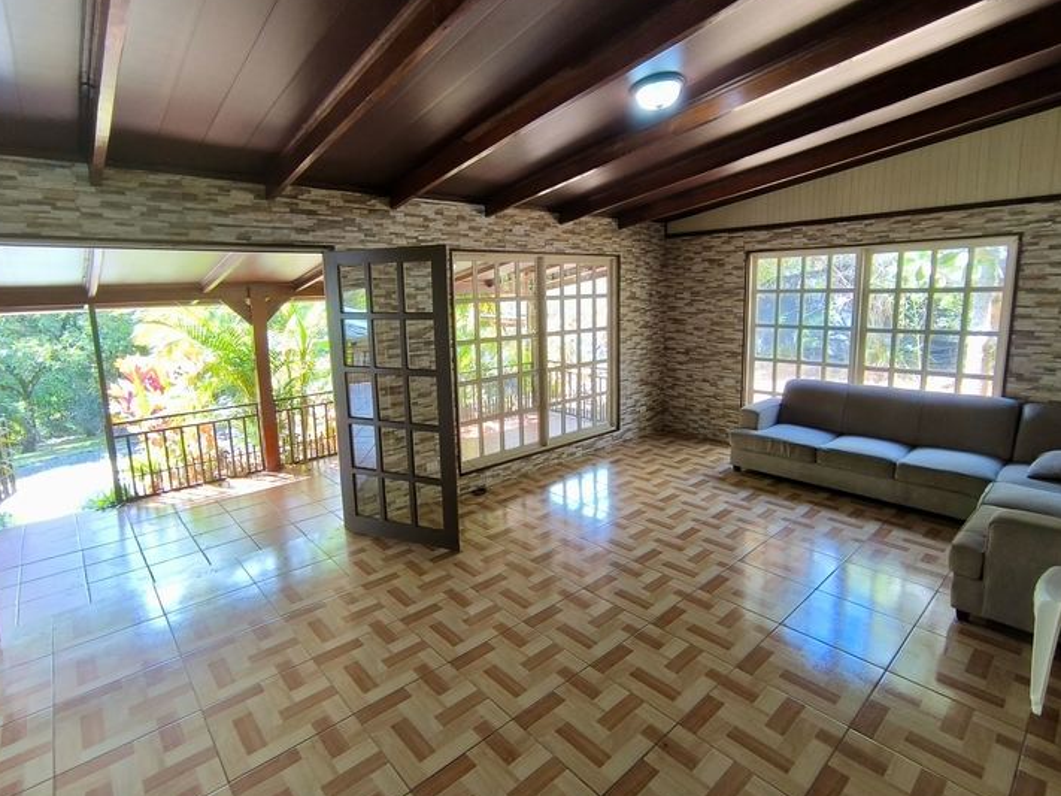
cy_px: 379
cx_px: 528
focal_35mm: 18
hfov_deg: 87.8
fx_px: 552
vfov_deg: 71.5
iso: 100
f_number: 2.2
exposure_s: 1/50
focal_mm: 1.65
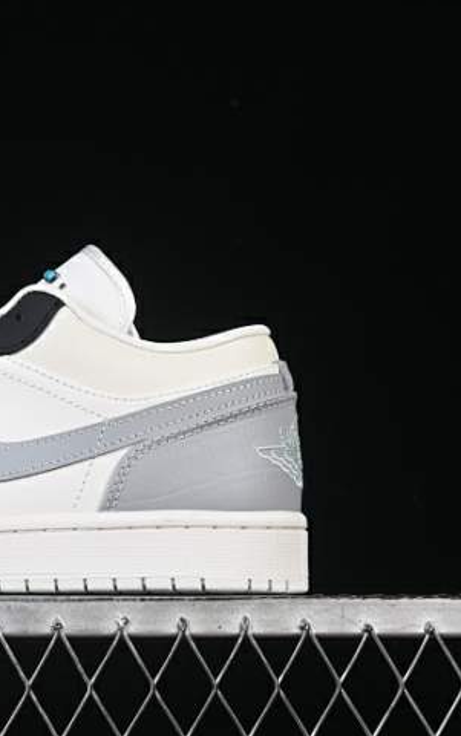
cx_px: -57
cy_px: 366
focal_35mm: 116
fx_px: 2330
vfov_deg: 18.0
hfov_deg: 11.1
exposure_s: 1/80
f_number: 8
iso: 160
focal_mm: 50
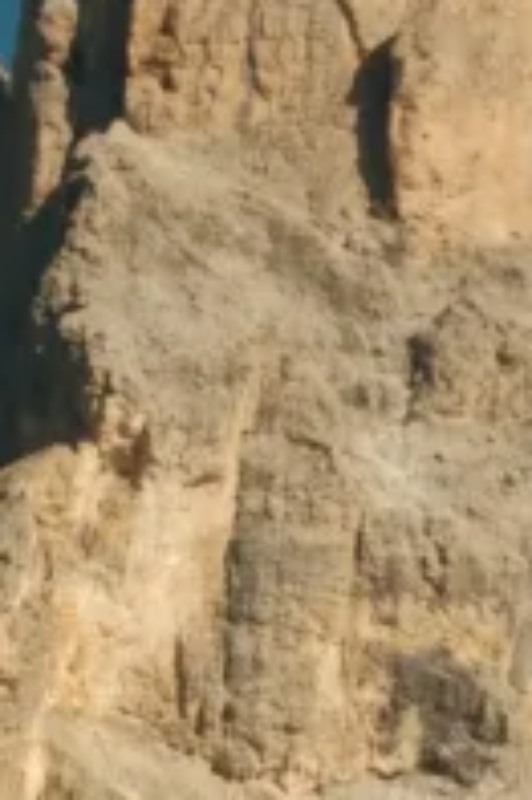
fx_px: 4041
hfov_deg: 7.5
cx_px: -95
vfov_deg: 10.2
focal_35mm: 182
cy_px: 1742
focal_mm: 23
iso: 100
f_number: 16
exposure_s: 1/60
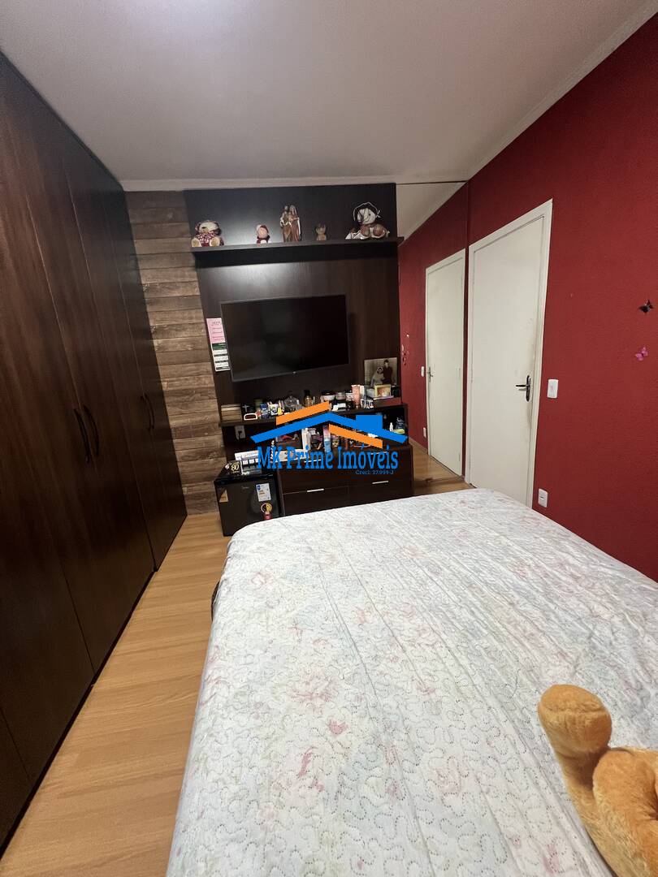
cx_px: 329
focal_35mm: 13
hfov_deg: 89.9
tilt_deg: -14.0
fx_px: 329
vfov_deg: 106.2
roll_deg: +5.0
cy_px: 438
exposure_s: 1/60
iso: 250
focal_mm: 1.57
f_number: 1.8
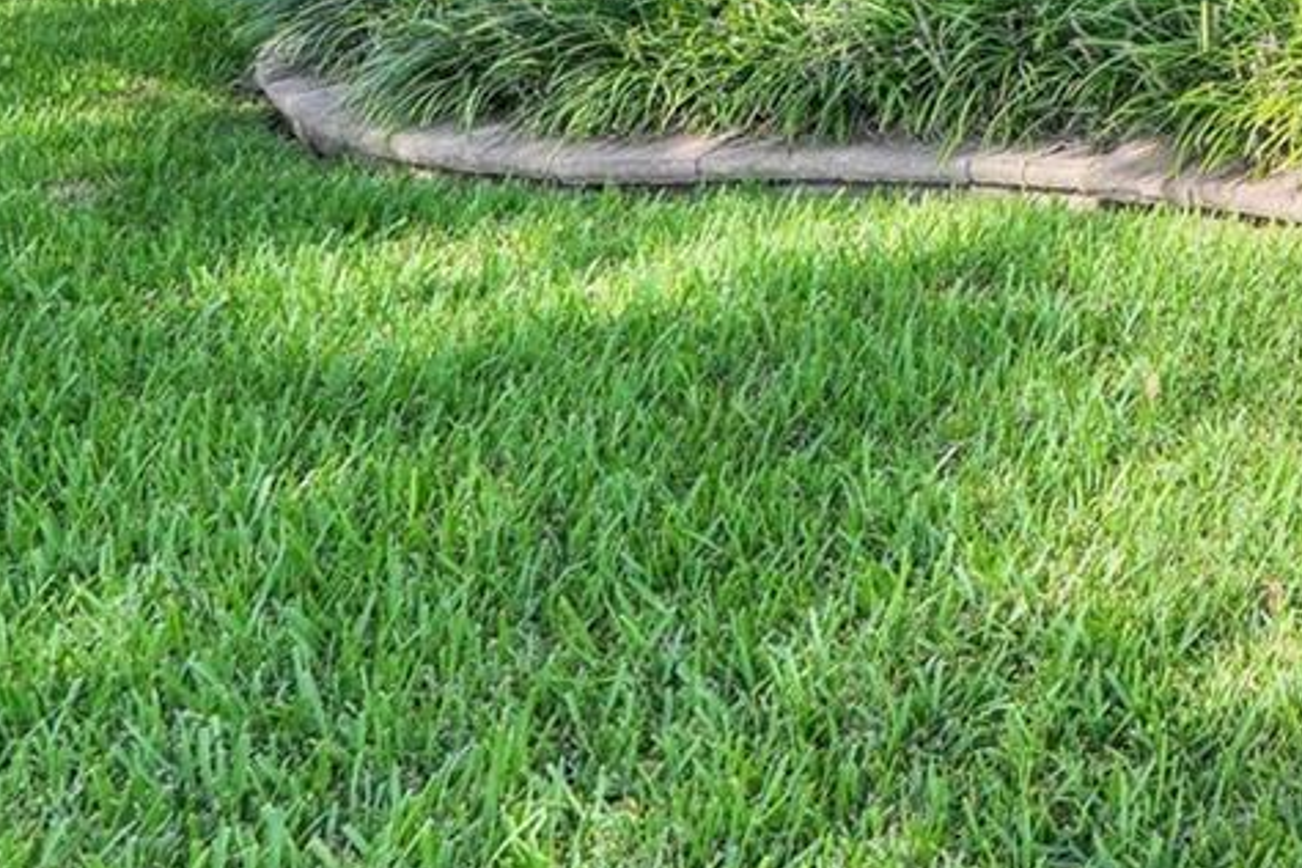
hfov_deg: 24.8
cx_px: 2079
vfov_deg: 20.8
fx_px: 2014
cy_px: -423
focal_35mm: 56
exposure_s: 1/160
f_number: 9
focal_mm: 16.5
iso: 250
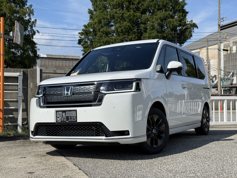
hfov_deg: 39.7
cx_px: 118
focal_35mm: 48
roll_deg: +0.4
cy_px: 89
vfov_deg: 30.3
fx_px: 329
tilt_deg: +2.1
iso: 64
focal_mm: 6.76
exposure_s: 1/6024
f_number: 1.78
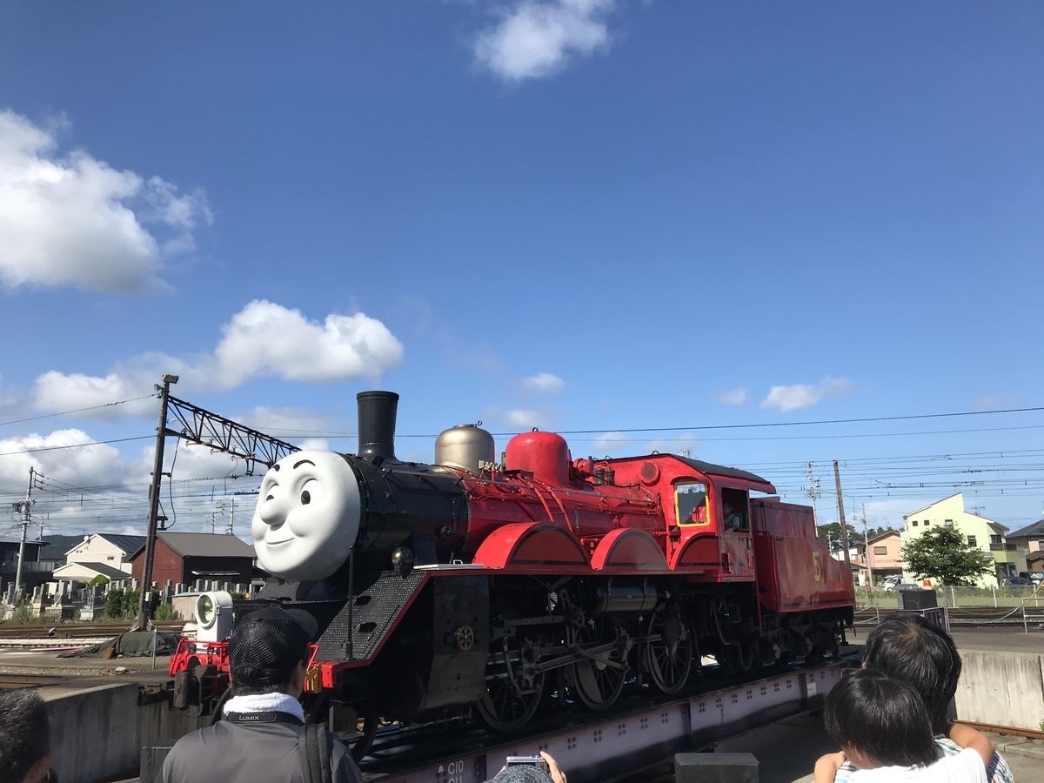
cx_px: 522
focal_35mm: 28
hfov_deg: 63.4
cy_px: 392
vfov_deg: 49.7
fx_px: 844
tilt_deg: +12.5
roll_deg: +1.6
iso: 20
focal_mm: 3.99
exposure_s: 1/2519
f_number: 1.8
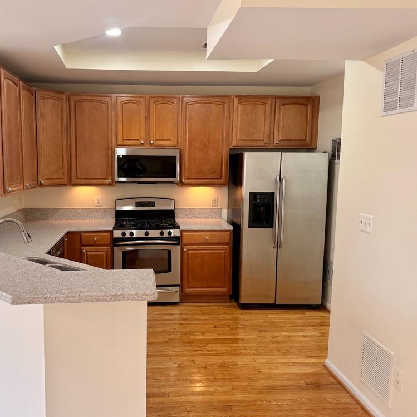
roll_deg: -0.8
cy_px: 208
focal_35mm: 29
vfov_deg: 55.6
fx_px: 395
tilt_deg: -6.7
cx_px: 156
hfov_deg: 55.0
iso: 160
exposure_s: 1/120
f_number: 1.78
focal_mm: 6.76
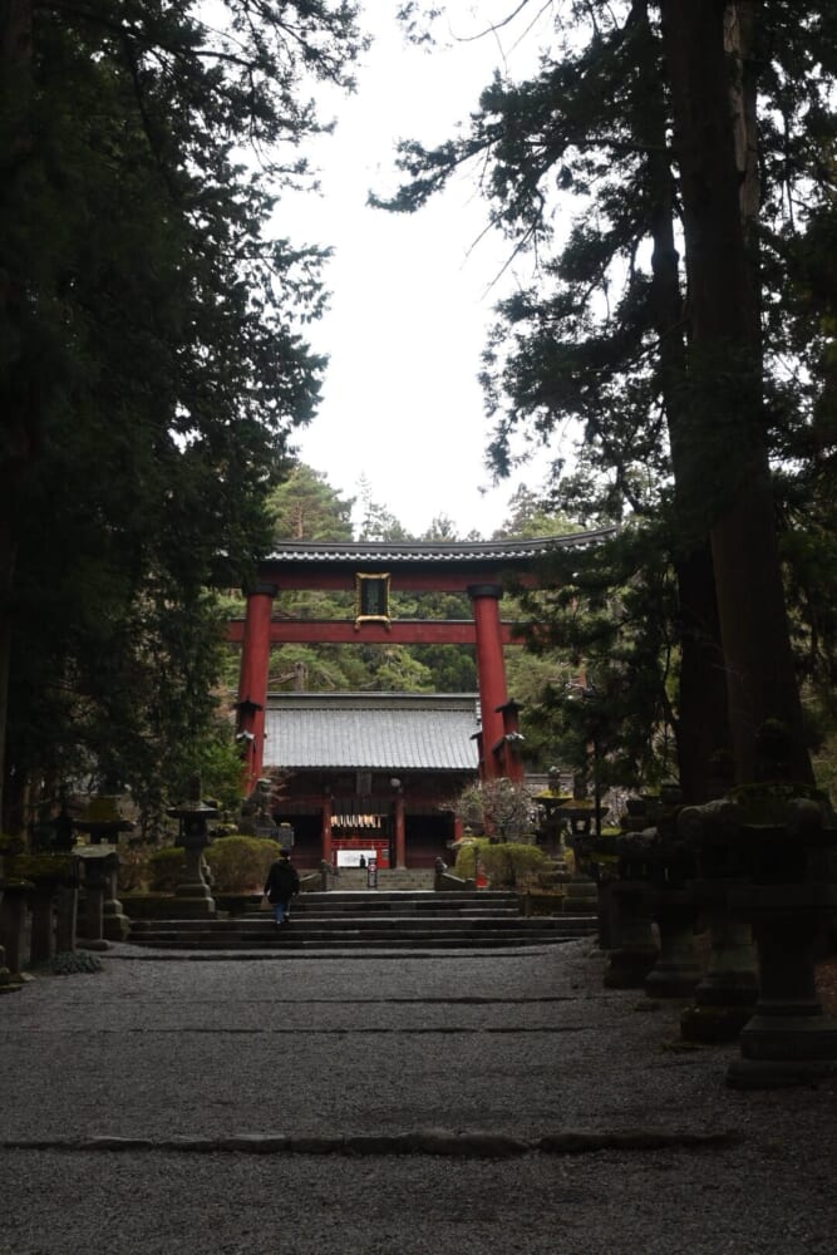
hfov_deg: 29.9
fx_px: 1569
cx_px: 418
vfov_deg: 43.6
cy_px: 628
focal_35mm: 45
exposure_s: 1/50
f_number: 4.8
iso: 800
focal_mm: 30
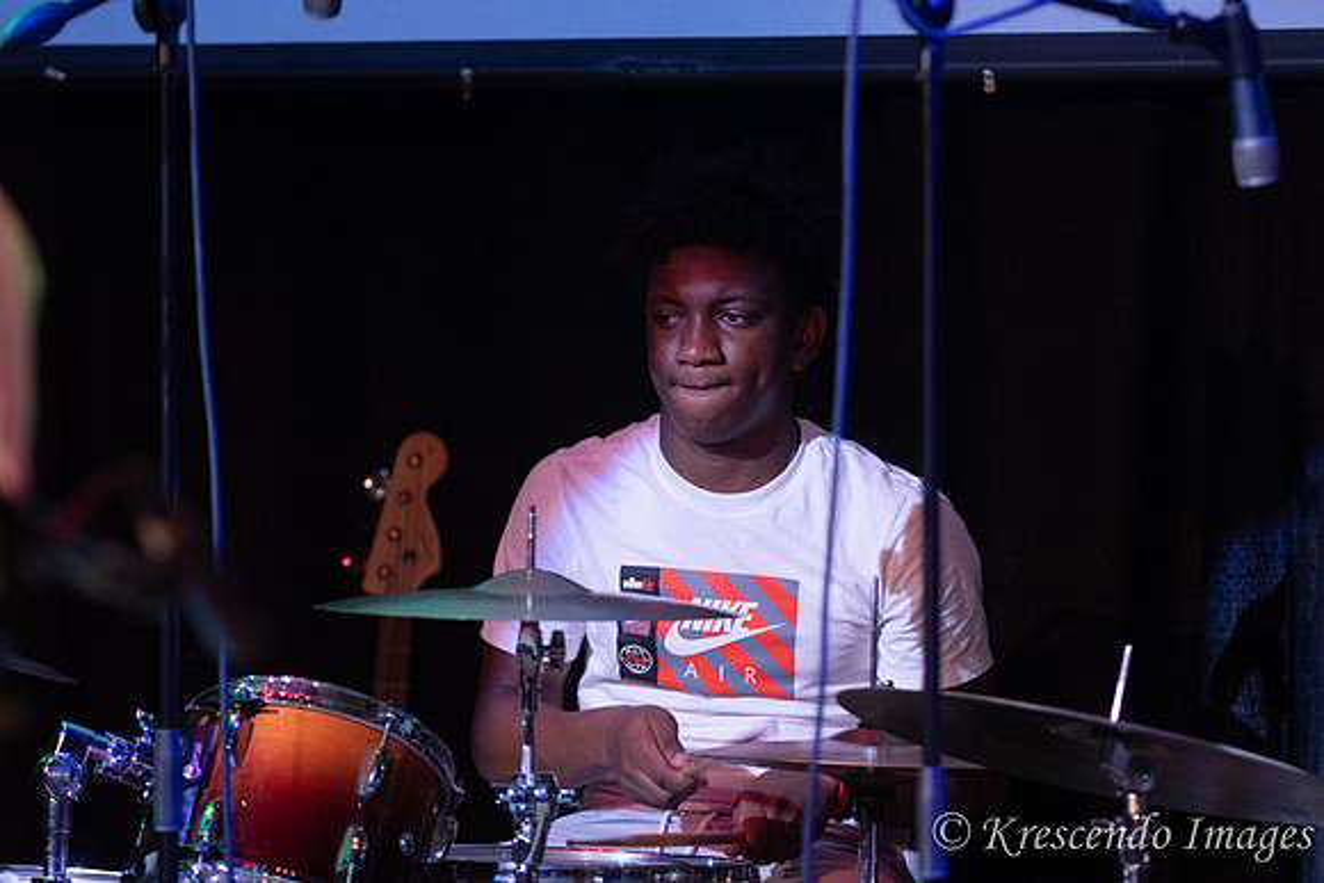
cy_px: 442
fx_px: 6401
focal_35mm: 174
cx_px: 662
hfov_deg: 11.8
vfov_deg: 7.9
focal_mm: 116
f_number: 2.8
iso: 1600
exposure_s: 1/200
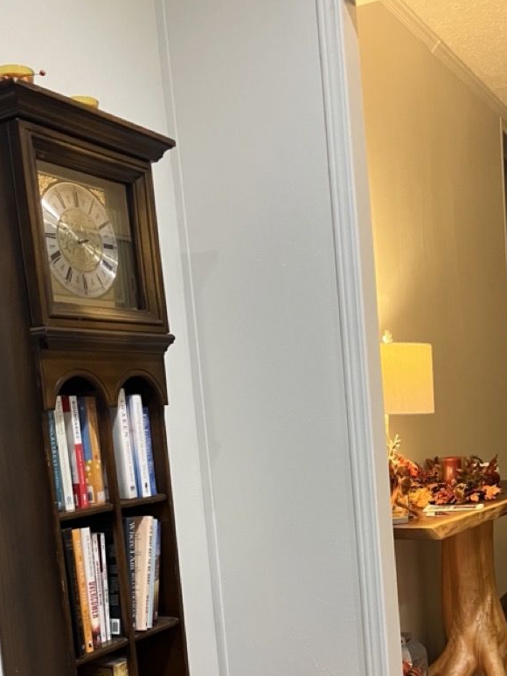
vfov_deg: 42.6
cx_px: 372
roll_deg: +4.3
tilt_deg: -6.9
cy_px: 500
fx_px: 840
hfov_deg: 33.0
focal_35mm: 43
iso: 500
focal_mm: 5.1
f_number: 1.6
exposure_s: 1/60
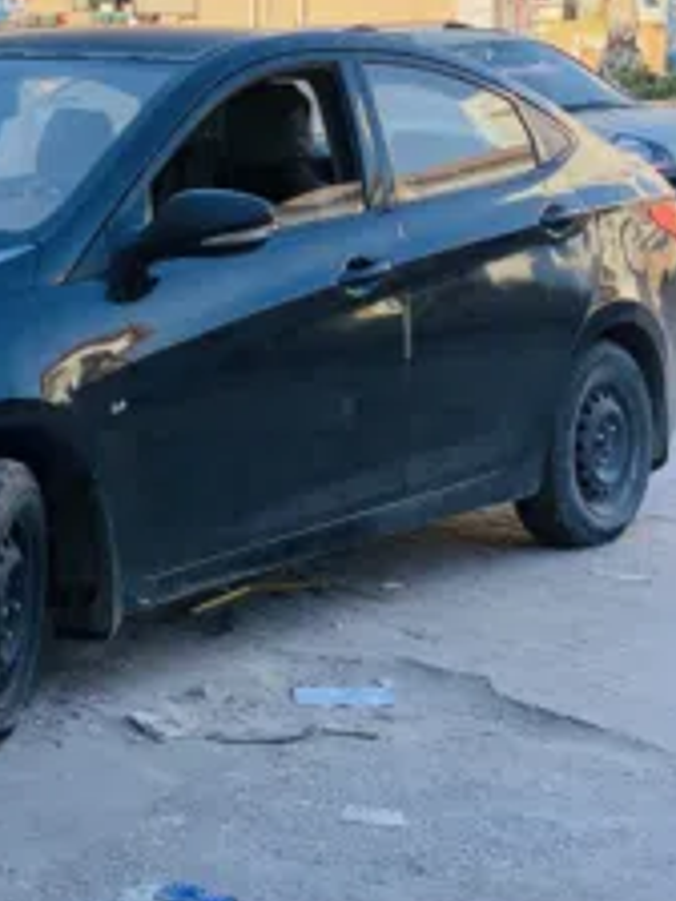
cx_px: 97
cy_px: 286
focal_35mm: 93
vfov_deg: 21.0
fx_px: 2422
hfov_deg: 15.7
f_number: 2
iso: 20
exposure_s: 1/872
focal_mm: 6
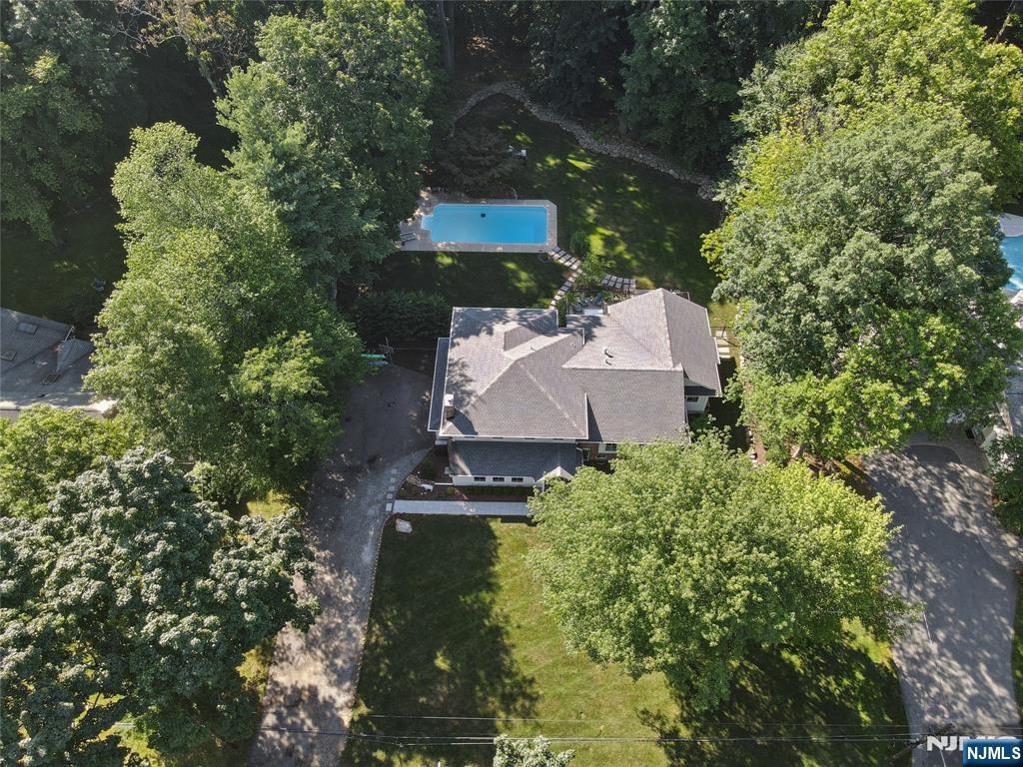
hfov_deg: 71.6
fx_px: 709
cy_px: 384
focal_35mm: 24
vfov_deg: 56.8
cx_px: 512
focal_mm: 4.5
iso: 100
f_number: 2.8
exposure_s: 1/90
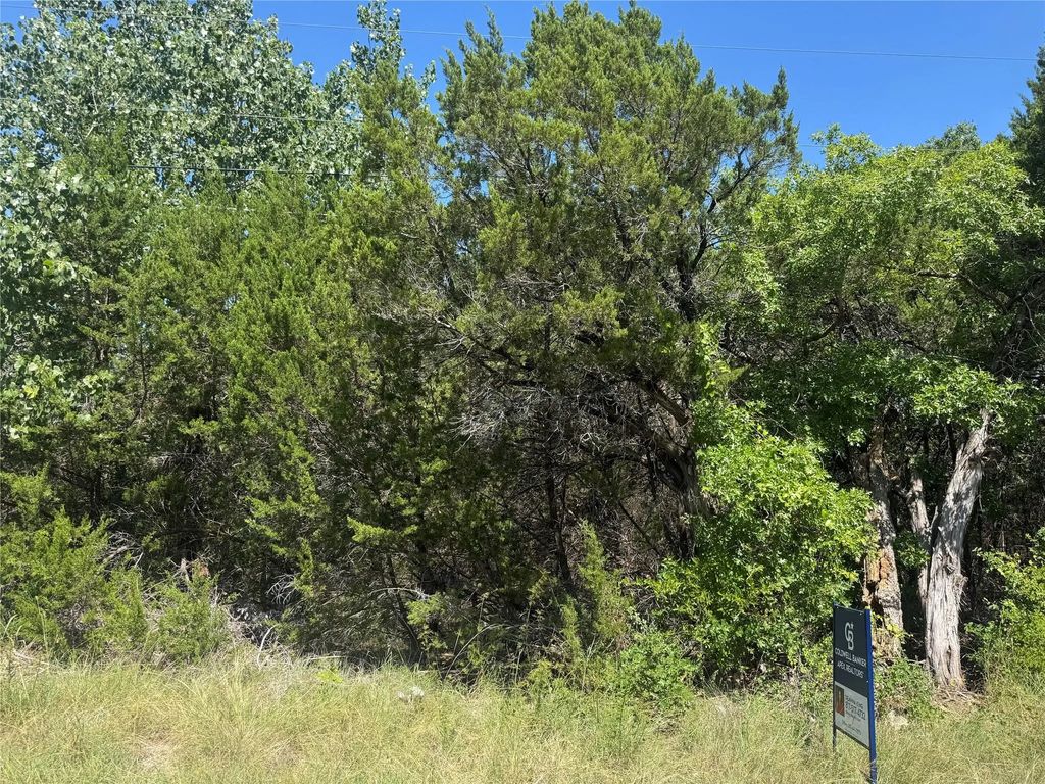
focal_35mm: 24
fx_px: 725
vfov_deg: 56.8
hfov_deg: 71.6
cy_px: 392
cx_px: 522
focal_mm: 6.76
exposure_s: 1/1395
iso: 80
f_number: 1.78
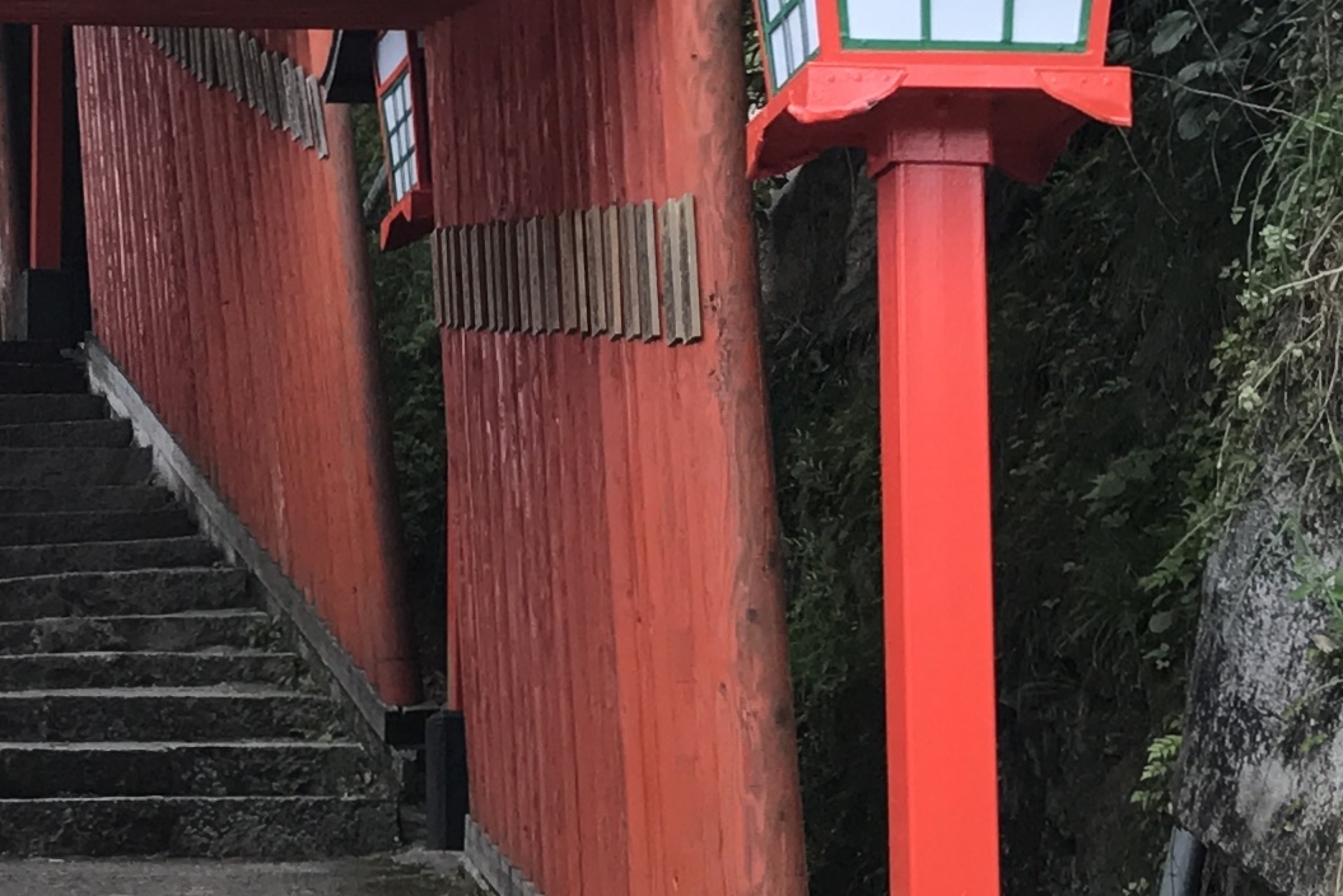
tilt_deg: +9.2
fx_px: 4142
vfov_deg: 12.3
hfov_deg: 18.1
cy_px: 342
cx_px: 120
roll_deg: -0.5
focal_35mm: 111
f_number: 1.8
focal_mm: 3.99
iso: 25
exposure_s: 1/120
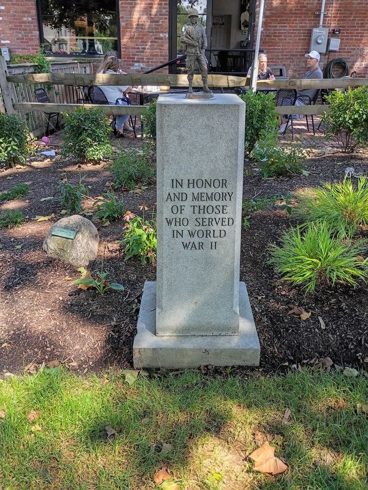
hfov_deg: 48.2
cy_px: 245
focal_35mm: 29
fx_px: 411
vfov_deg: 61.7
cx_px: 184
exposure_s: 1/120
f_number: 1.8
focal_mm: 4.27
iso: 132
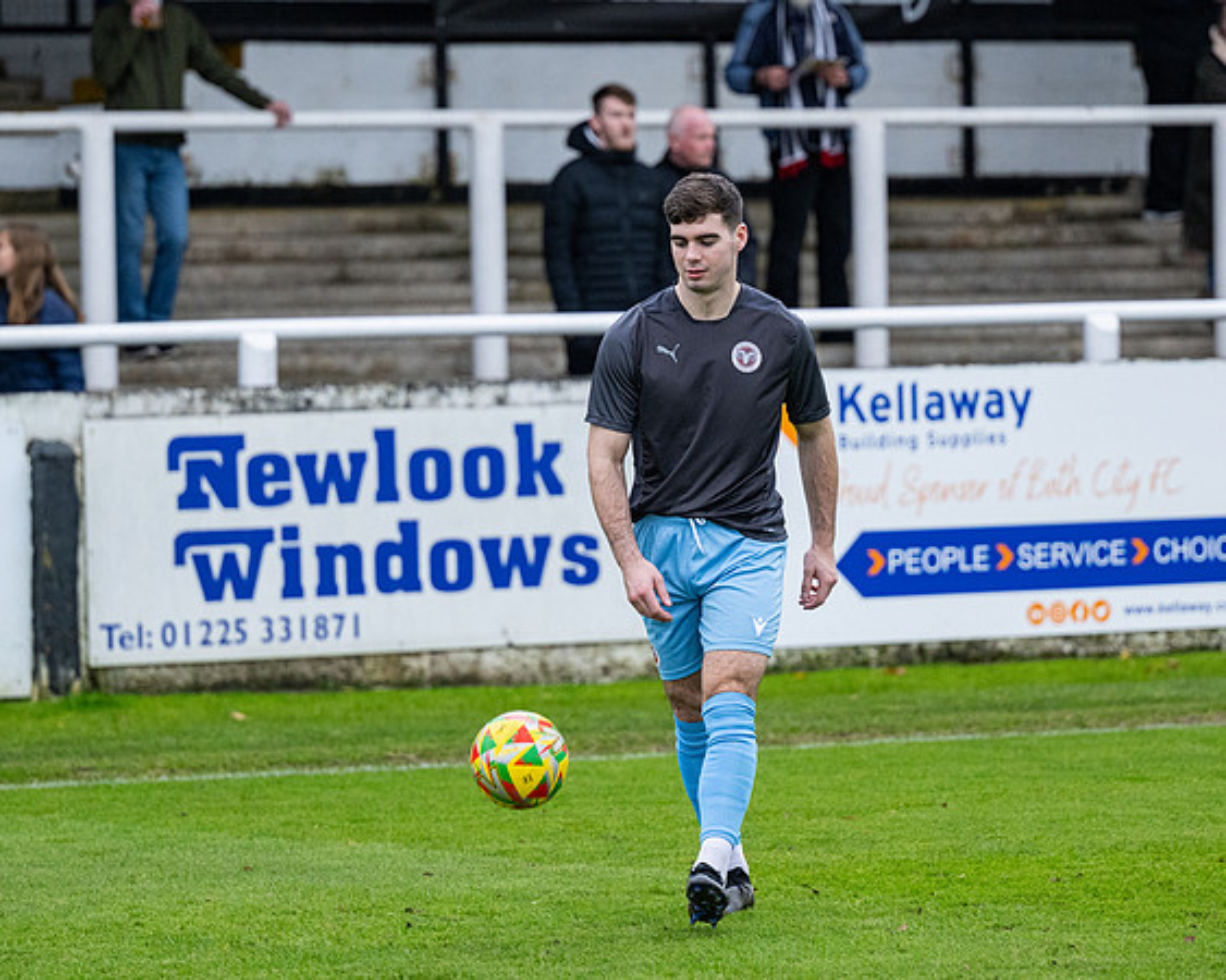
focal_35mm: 228
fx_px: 8255
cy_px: 490
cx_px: 649
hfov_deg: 8.5
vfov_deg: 6.8
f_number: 2.8
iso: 1000
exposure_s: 1/800
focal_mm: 135
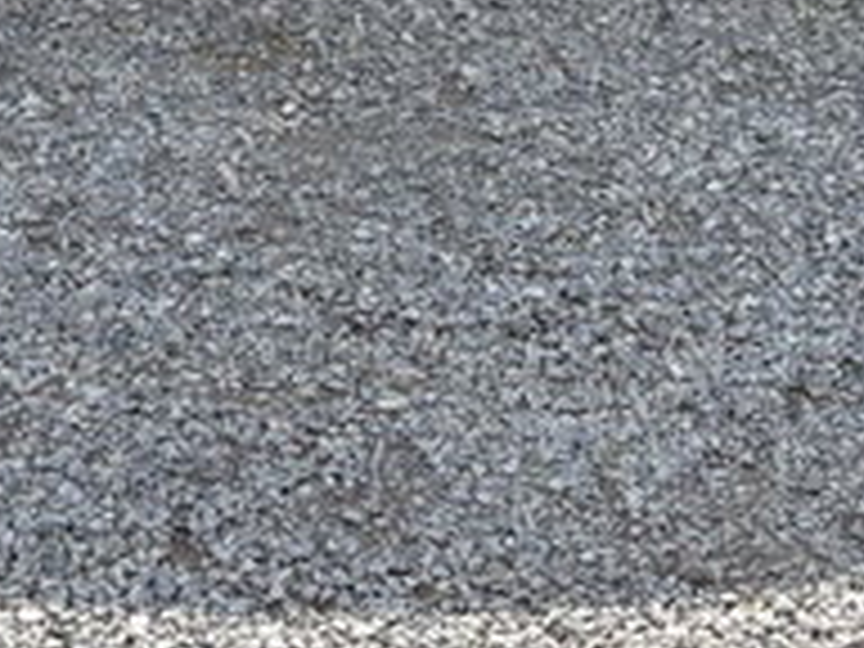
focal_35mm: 139
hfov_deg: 14.1
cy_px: -504
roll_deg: -0.4
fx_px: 3469
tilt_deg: -10.7
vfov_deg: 10.1
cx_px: 144
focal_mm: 5.96
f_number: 1.6
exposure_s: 1/1587
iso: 50
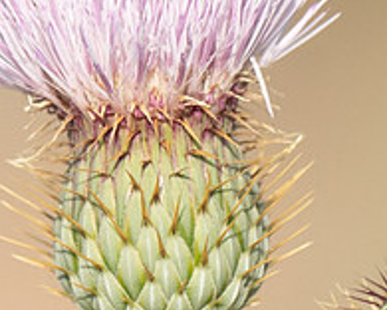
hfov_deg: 0.8
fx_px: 28795
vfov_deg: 0.6
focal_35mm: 2514
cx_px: -127
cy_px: -53
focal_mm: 600
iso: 1600
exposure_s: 1/6400
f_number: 6.3
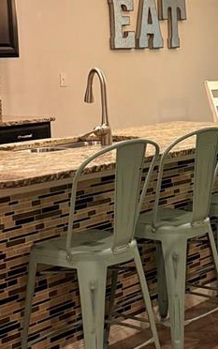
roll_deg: +1.5
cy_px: 114
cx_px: 232
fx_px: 778
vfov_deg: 25.1
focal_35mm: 82
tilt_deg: -3.9
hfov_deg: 15.6
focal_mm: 6.76
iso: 320
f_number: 1.78
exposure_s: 1/120
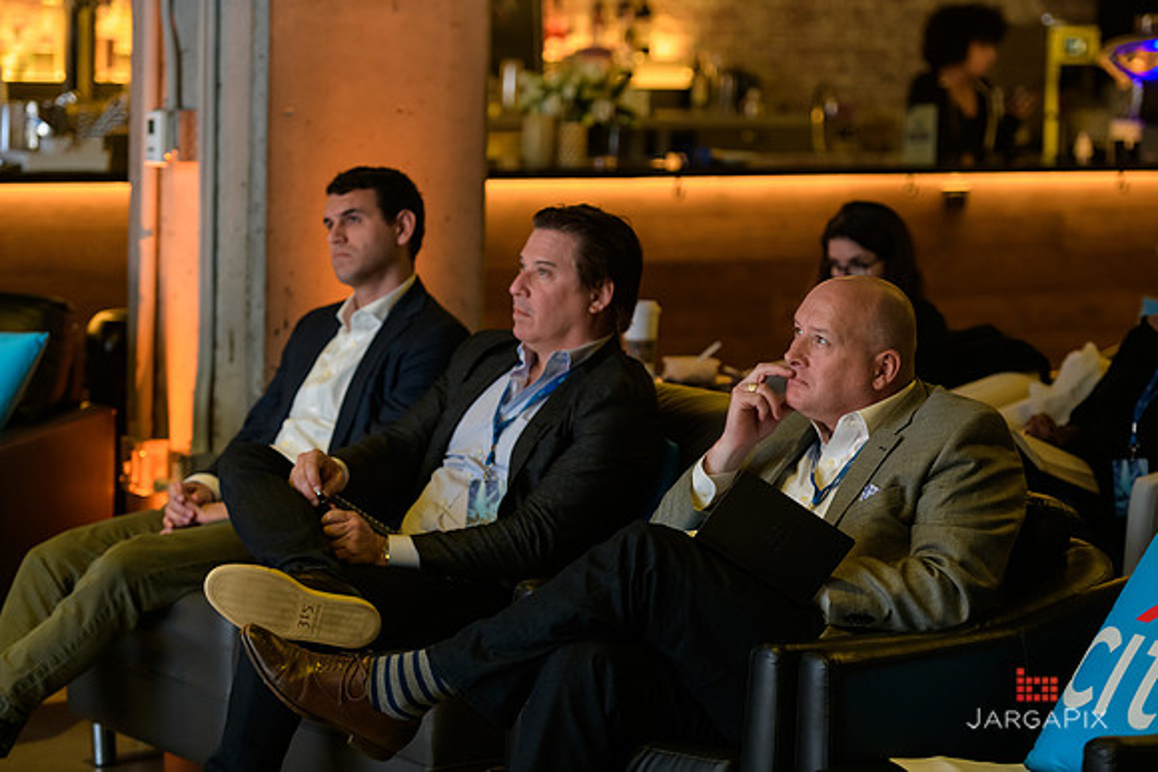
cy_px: 386
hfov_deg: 18.6
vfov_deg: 12.5
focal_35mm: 110
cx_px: 579
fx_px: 3539
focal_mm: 110
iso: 1600
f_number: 3.2
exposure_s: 1/100
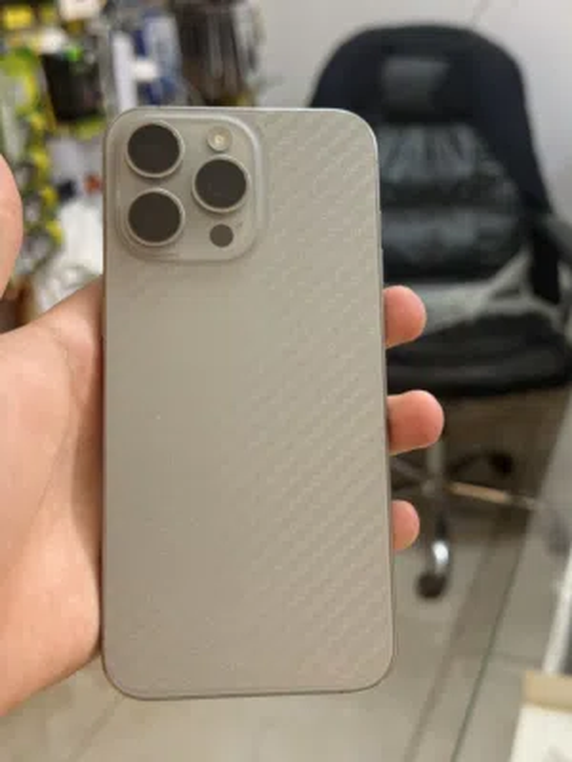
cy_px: 381
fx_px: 1058
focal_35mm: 48
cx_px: 286
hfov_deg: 30.3
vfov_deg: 39.7
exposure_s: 1/274
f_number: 1.78
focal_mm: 6.76
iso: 100
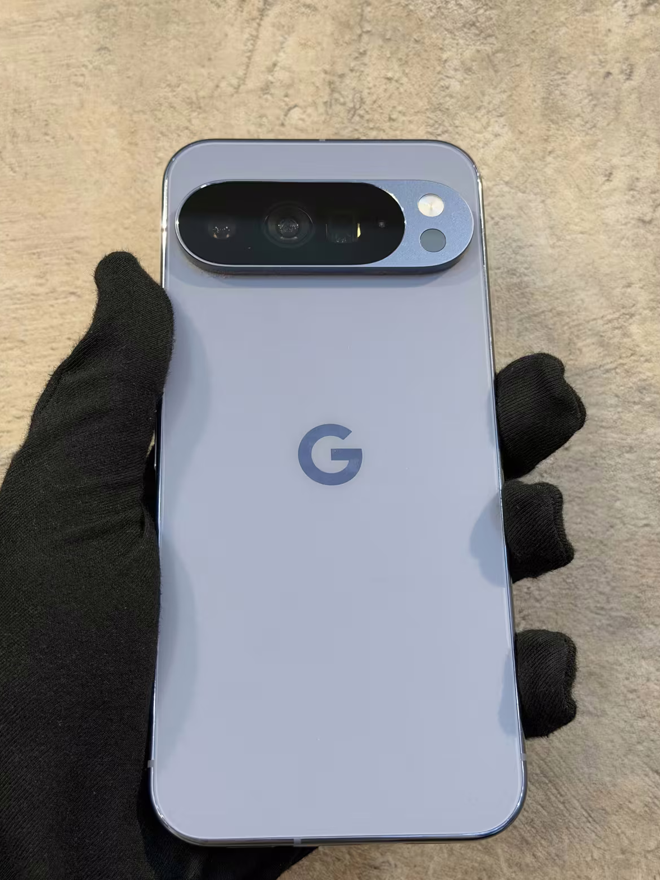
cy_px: 449
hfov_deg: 29.7
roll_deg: -0.5
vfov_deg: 38.9
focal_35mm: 49
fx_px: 1245
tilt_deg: +6.2
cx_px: 329
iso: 125
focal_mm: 6.76
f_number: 1.78
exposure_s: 1/50
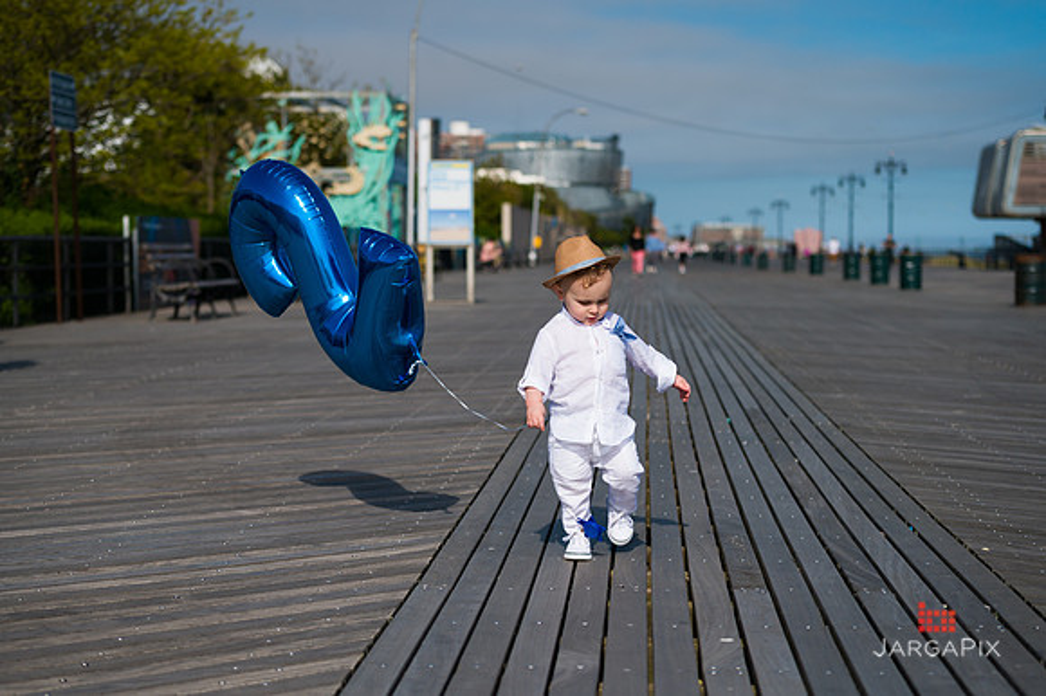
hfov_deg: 28.9
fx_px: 2033
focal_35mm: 70
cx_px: 523
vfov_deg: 19.4
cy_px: 348
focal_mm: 70
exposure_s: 1/6400
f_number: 4
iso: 200
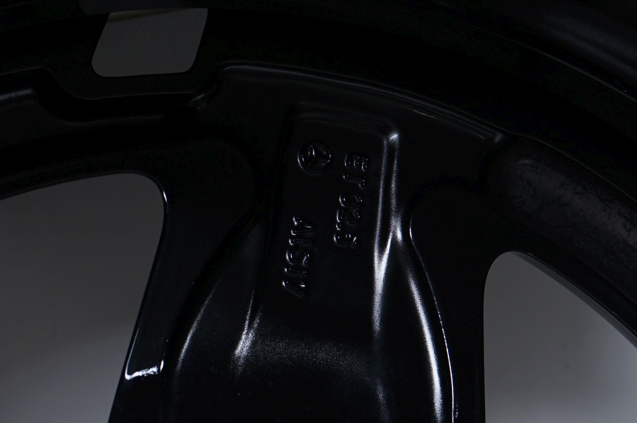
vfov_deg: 14.7
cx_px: 374
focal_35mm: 93
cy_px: 181
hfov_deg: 21.9
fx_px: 1644
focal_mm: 54
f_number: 7.1
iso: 250
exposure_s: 1/125
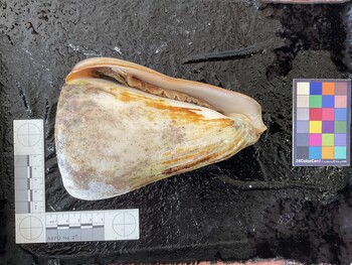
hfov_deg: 61.6
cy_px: 132
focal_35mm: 29
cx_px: 176
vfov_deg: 48.3
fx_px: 295
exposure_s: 1/50
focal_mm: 3
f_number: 1.8
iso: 64
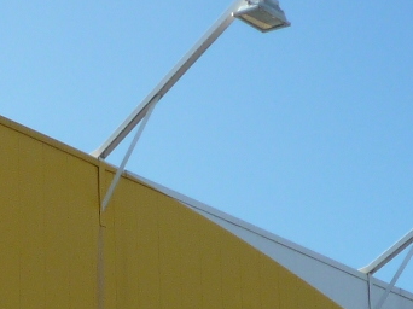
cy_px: 617
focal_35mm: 117
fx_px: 1395
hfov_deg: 16.7
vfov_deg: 11.4
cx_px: 92
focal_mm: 4.4
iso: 100
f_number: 4
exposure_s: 1/500
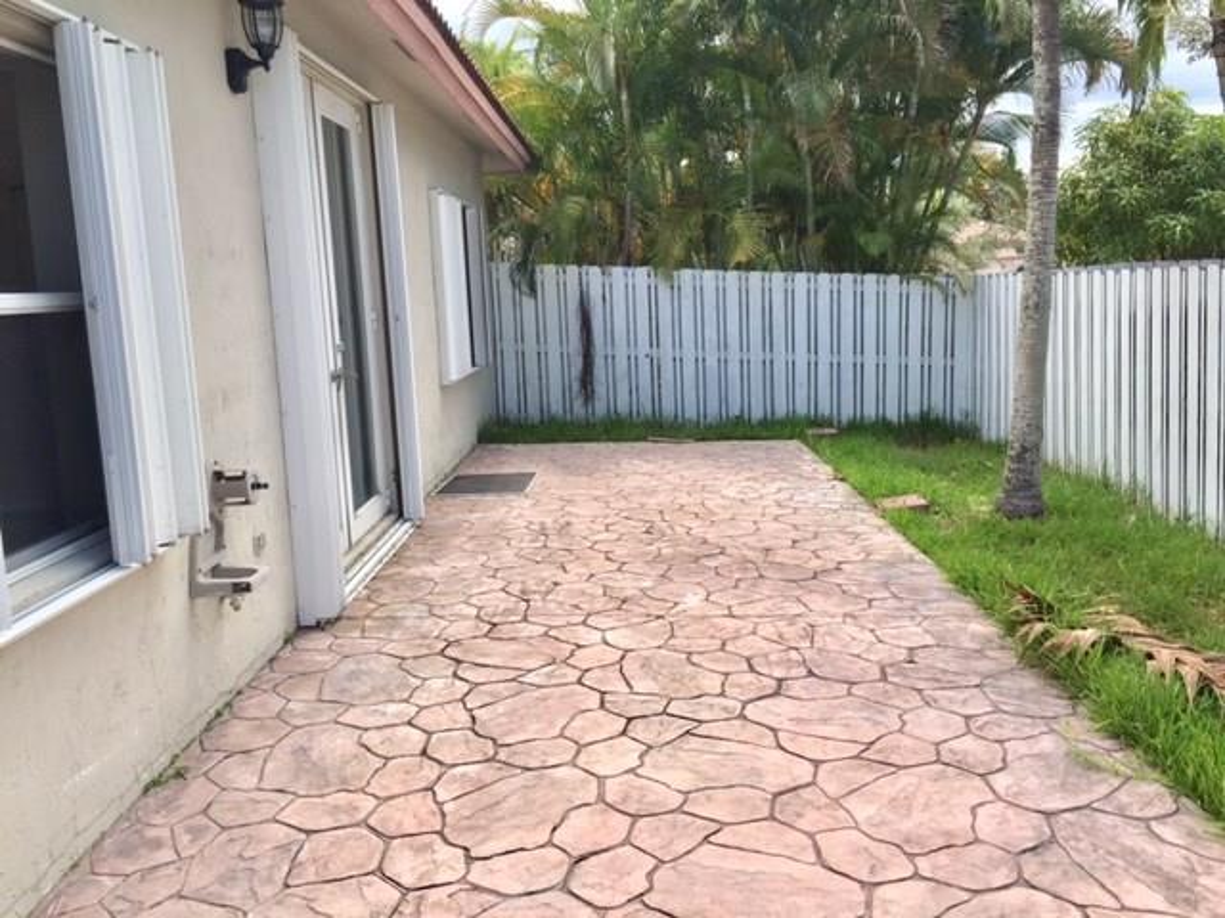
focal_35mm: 29
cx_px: 612
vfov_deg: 48.2
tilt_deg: -8.5
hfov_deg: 61.7
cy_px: 459
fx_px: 1026
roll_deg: +2.6
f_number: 2.2
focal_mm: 4.15
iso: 32
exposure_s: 1/775
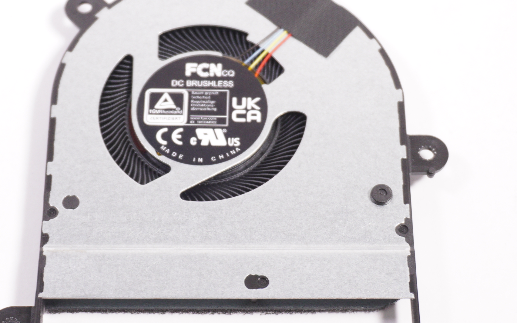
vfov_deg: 13.5
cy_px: 170
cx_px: 208
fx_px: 1367
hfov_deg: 21.4
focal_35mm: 97
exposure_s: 1/80
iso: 500
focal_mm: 36
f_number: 5.6
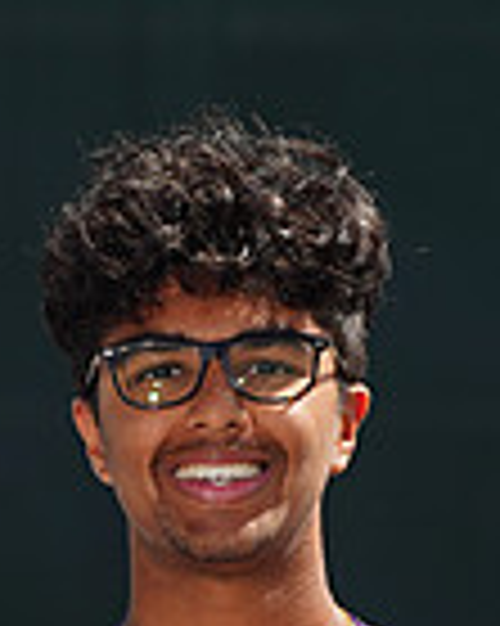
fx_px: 20722
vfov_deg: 1.7
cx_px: 189
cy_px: 858
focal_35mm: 1119
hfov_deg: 1.4
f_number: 9
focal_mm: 285
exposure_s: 1/250
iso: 100
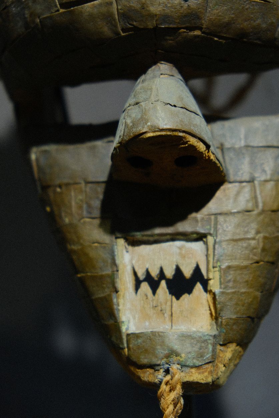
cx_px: 140
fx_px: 965
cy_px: 209
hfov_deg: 16.5
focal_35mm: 83
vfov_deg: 24.5
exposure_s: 1/50
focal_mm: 55
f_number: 4
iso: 640
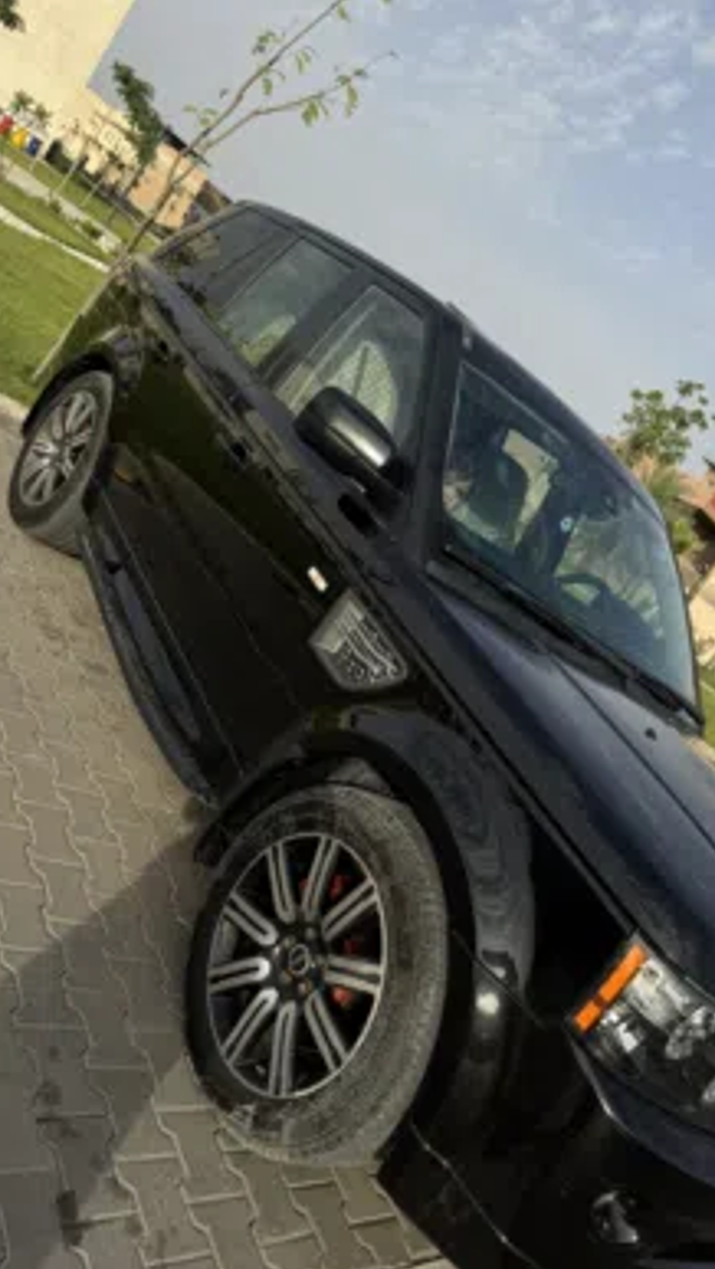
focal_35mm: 27
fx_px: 909
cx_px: 358
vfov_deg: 69.8
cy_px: 653
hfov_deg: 42.9
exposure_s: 1/2710
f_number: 1.78
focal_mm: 6.76
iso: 80
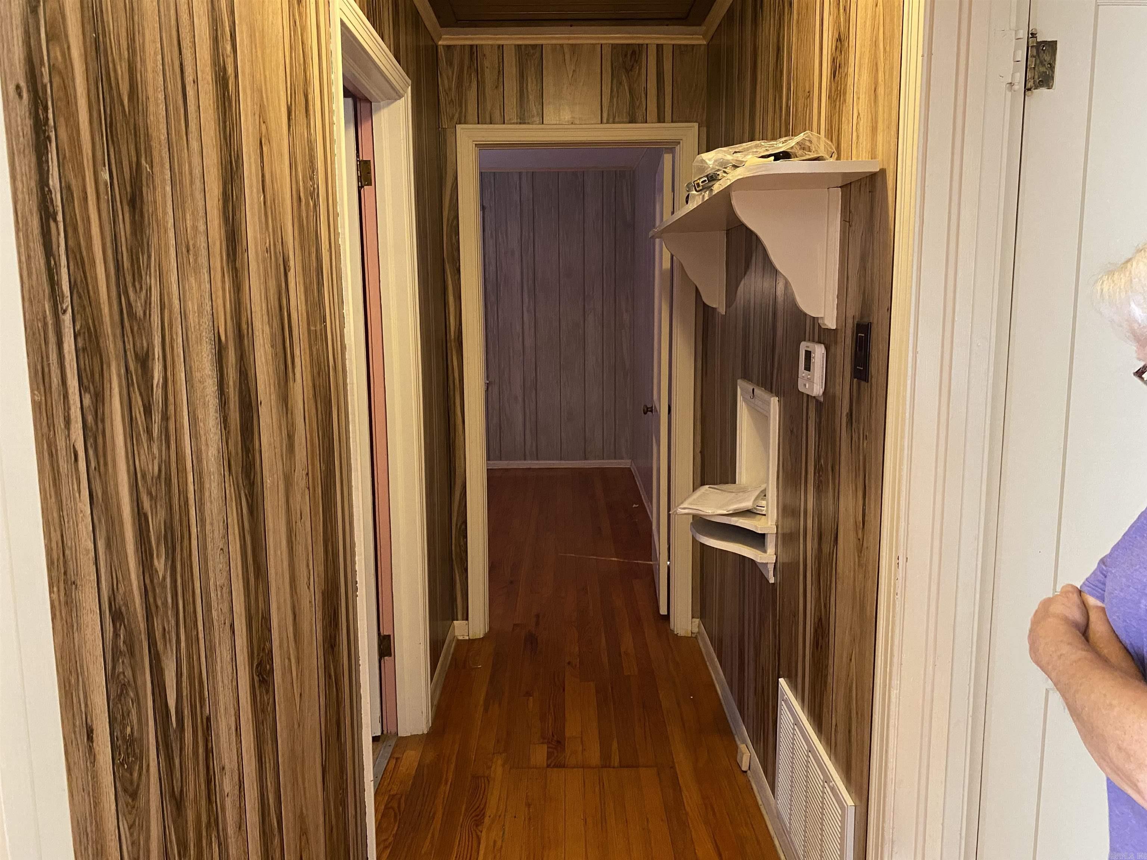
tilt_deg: -8.9
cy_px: 430
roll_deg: -0.3
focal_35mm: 26
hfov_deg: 67.3
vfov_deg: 53.1
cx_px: 574
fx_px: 862
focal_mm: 4.25
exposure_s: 1/30
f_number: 1.8
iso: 500
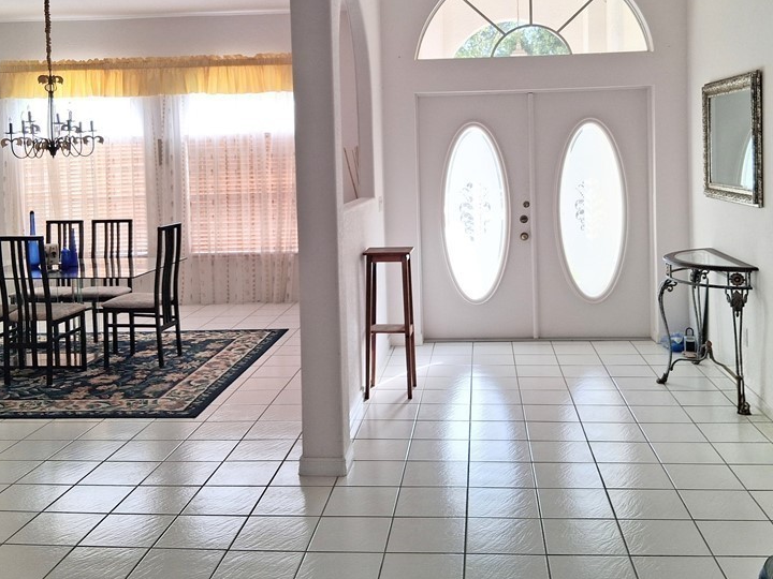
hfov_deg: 50.1
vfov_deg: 38.2
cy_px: 187
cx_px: 412
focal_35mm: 37
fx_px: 826
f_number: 1.8
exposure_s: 1/120
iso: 32
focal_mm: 3.98
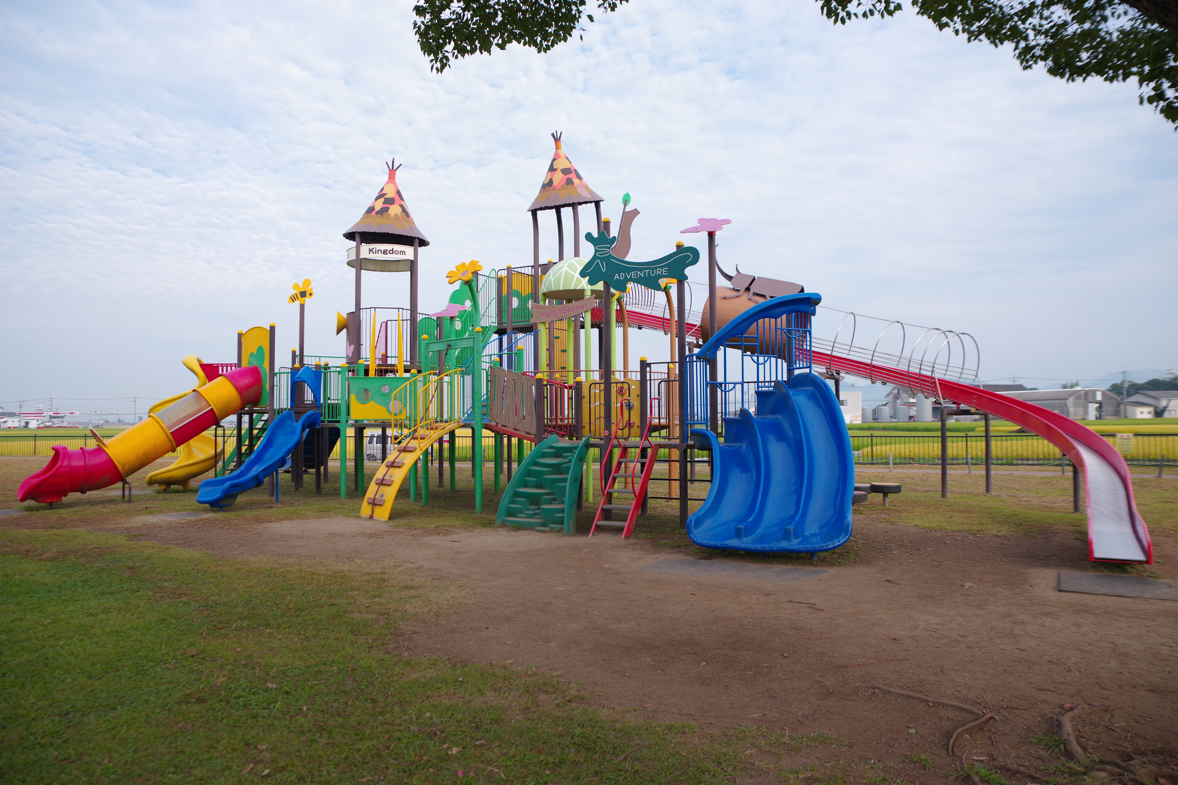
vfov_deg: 53.1
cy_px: 392
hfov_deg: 73.7
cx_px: 589
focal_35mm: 24
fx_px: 785
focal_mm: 24
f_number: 4.5
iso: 400
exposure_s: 1/1250
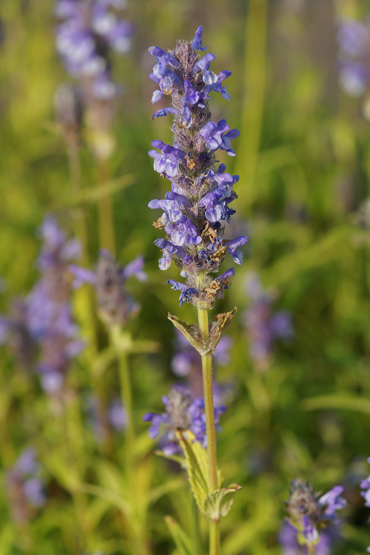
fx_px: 2312
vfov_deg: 13.7
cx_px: 185
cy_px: 278
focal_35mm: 150
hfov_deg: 9.1
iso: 100
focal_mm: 100
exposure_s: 1/250
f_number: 5
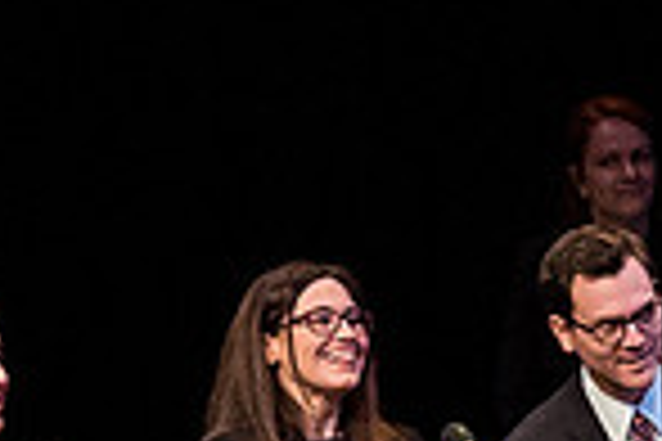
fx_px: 8238
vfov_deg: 3.1
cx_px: 643
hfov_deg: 4.6
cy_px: 675
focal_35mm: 448
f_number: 7.1
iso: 3200
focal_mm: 55
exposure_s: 1/160
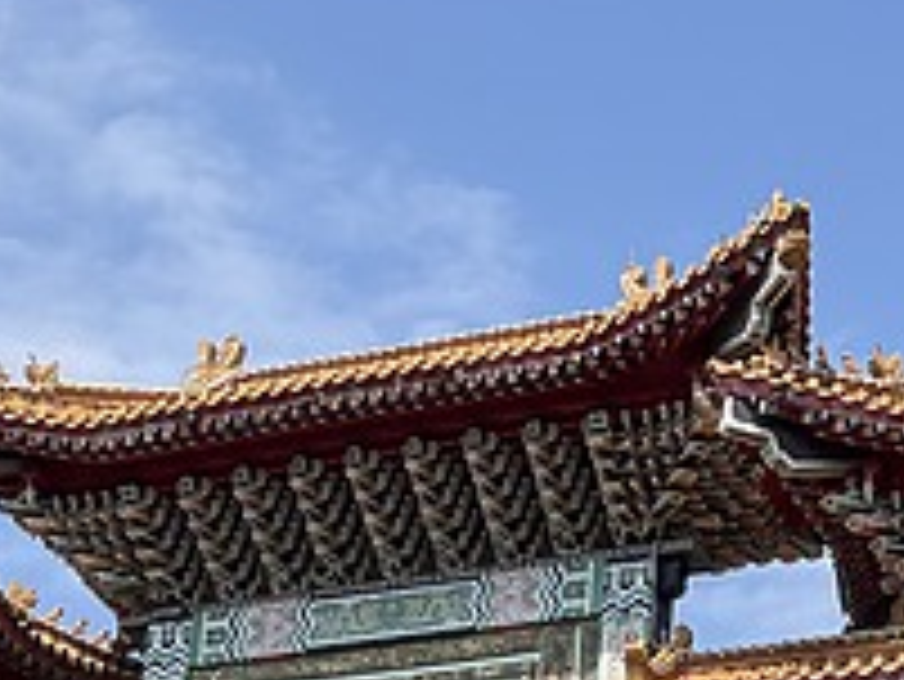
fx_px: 2639
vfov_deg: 13.1
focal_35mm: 101
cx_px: 729
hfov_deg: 19.2
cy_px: 1250
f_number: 1.6
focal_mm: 5.96
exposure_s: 1/2865
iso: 64
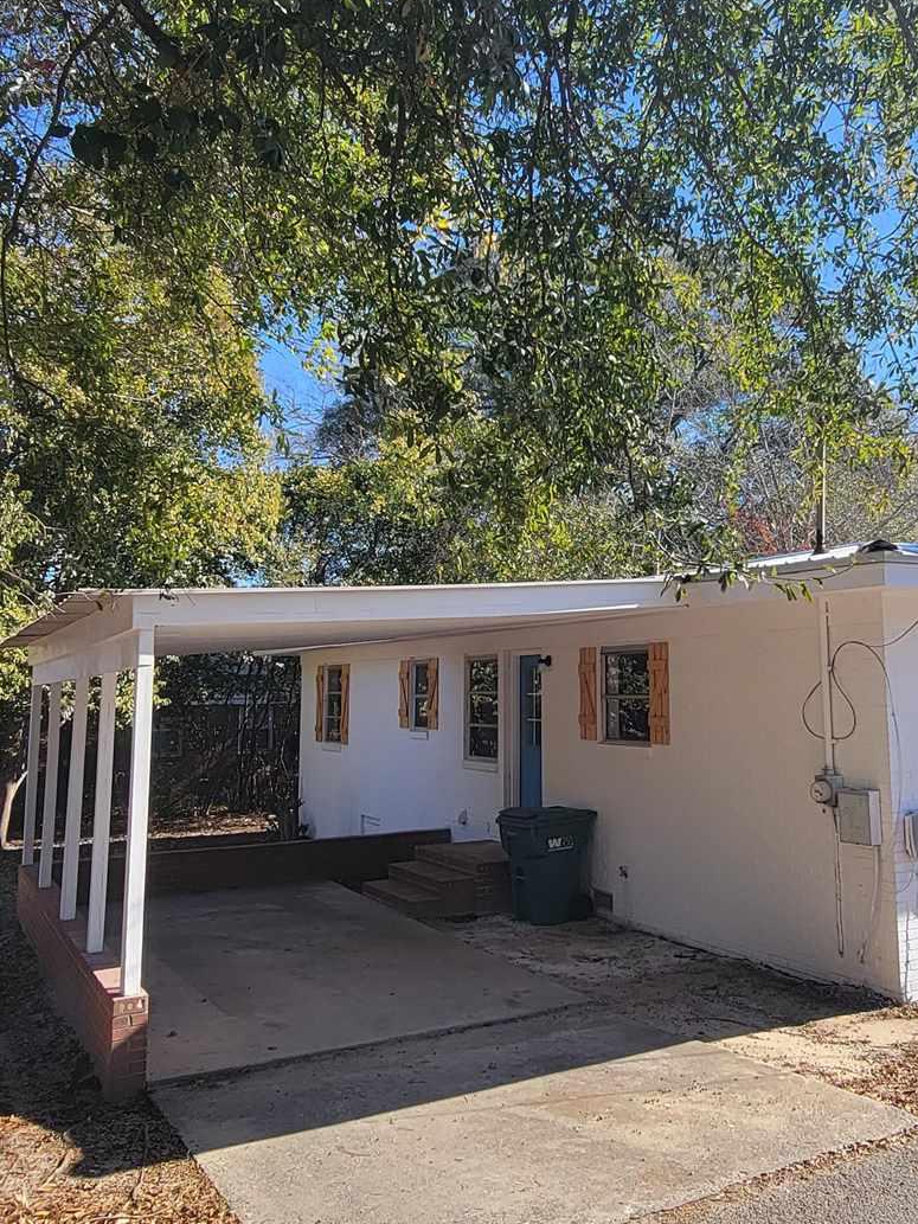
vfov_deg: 61.4
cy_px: 523
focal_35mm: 29
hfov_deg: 47.5
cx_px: 606
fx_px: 1025
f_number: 2.2
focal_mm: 2.2
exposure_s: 1/871
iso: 50
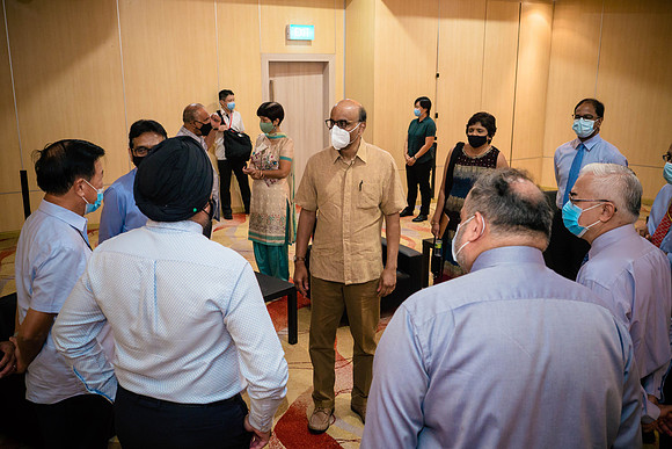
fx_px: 641
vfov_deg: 38.6
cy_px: 220
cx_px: 336
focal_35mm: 34
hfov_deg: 55.3
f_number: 2.8
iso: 1000
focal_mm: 16
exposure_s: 1/80
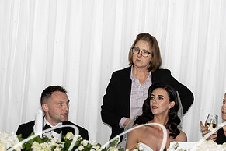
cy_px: 116
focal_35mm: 203
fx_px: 1274
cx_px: 169
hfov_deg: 10.1
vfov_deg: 6.8
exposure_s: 1/160
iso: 400
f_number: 2.8
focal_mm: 102
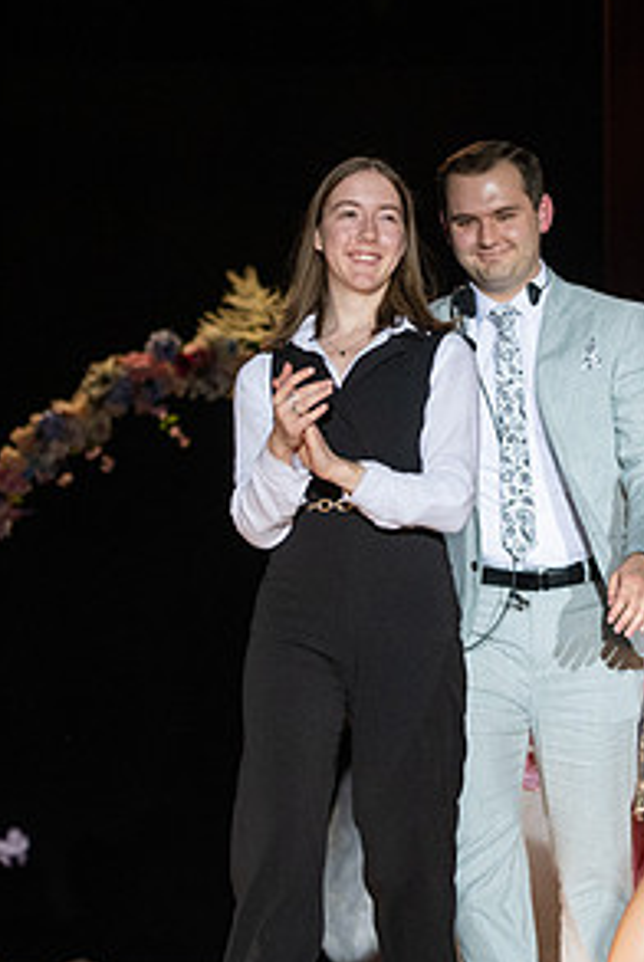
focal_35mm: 229
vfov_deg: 9.0
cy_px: 471
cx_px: 983
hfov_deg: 5.9
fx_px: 6130
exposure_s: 1/1000
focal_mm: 70
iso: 500
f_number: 2.8
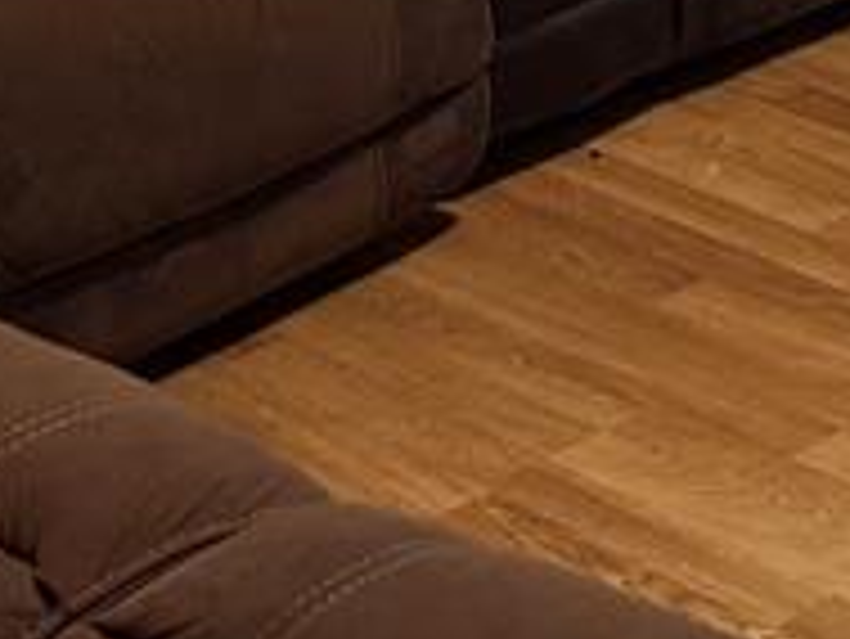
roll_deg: -1.0
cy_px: -1004
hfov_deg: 13.1
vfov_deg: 9.8
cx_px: 1696
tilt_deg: -4.7
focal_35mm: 130
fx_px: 3194
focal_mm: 6.76
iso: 400
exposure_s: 1/60
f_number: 1.78
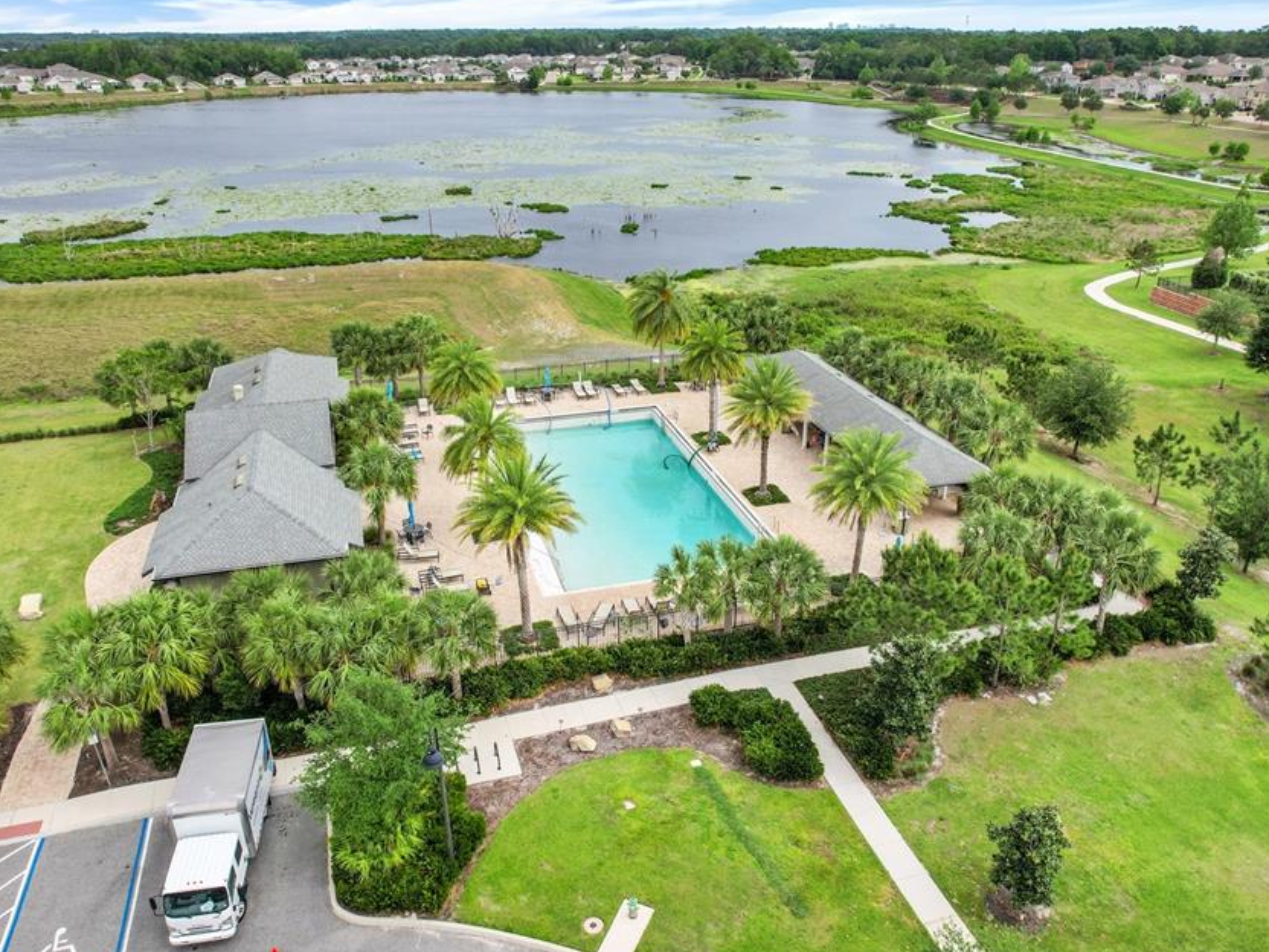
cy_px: 460
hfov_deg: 67.3
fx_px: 953
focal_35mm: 26
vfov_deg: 53.1
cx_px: 630
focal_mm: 8.38
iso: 110
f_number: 2.8
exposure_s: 1/240
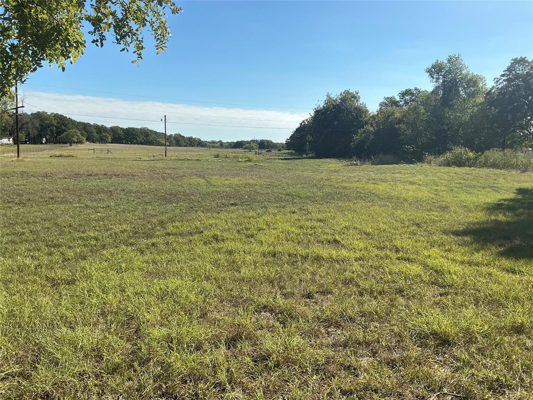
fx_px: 431
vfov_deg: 49.7
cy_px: 200
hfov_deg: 63.4
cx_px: 266
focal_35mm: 28
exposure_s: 1/2058
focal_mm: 3
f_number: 1.8
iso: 25
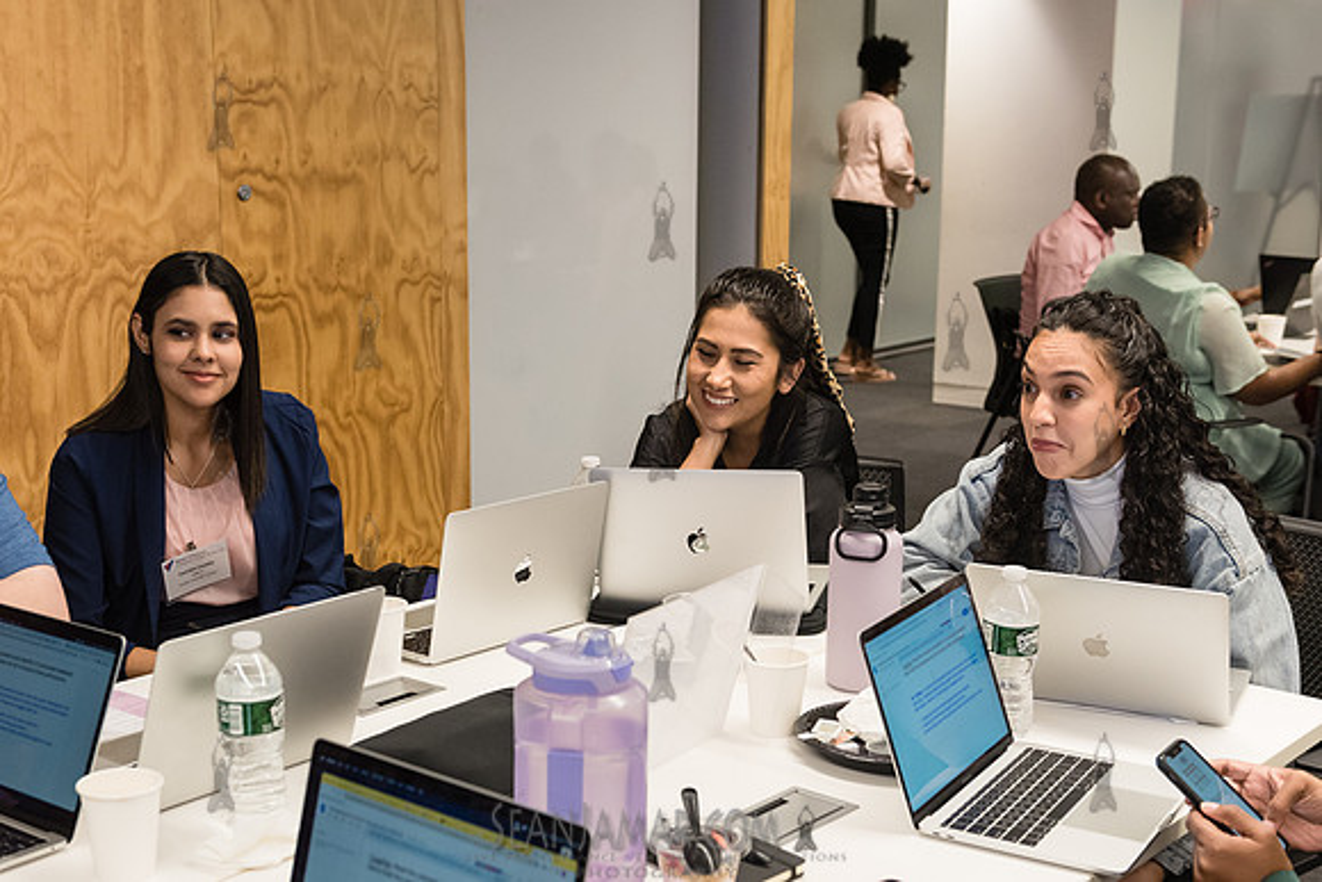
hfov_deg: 38.9
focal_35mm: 51
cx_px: 596
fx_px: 1871
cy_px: 511
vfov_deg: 26.5
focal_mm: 42
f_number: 4.5
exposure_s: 1/250
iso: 2000
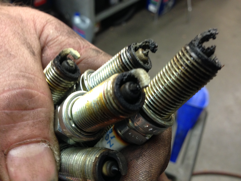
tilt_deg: -45.4
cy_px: 90
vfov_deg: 42.9
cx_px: 120
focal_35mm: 33
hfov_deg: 55.4
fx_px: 230
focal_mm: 4.12
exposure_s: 1/20
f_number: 2.4
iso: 160
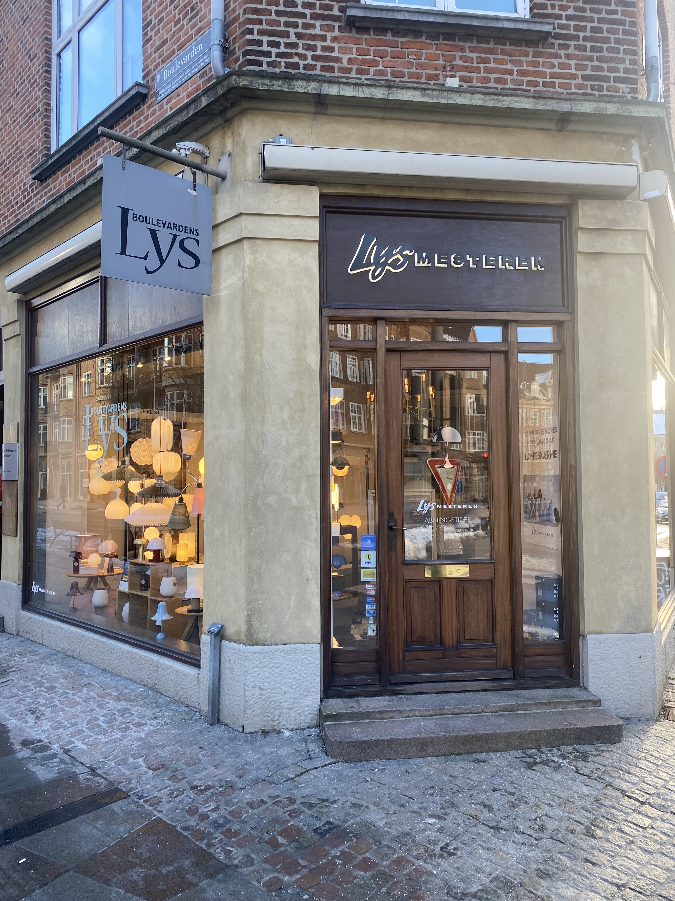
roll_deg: +0.9
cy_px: 450
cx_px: 338
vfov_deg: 67.3
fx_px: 676
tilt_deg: +4.0
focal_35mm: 26
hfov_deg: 53.1
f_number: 1.8
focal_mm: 4.25
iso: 32
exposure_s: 1/122
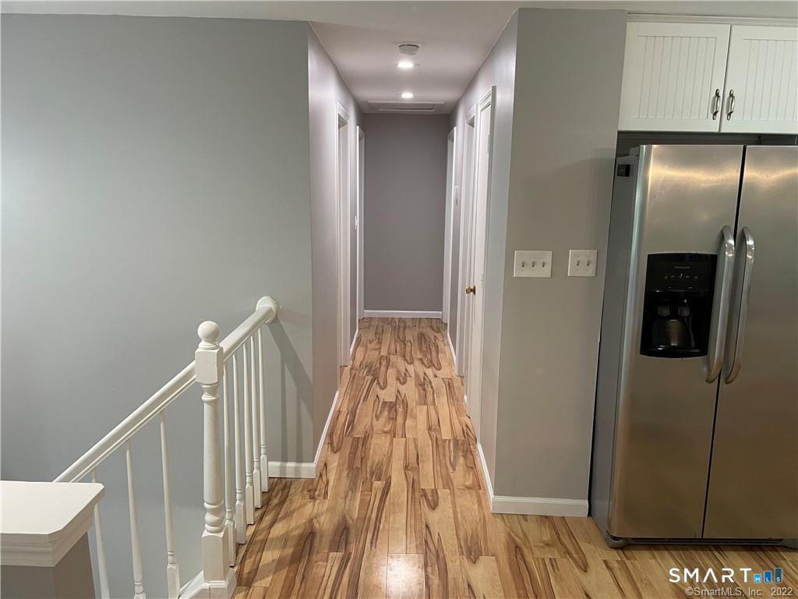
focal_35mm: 26
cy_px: 300
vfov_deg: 53.1
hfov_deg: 67.3
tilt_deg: -10.8
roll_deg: -0.8
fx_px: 599
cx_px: 399
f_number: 1.6
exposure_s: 1/60
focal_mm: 4.2
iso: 125
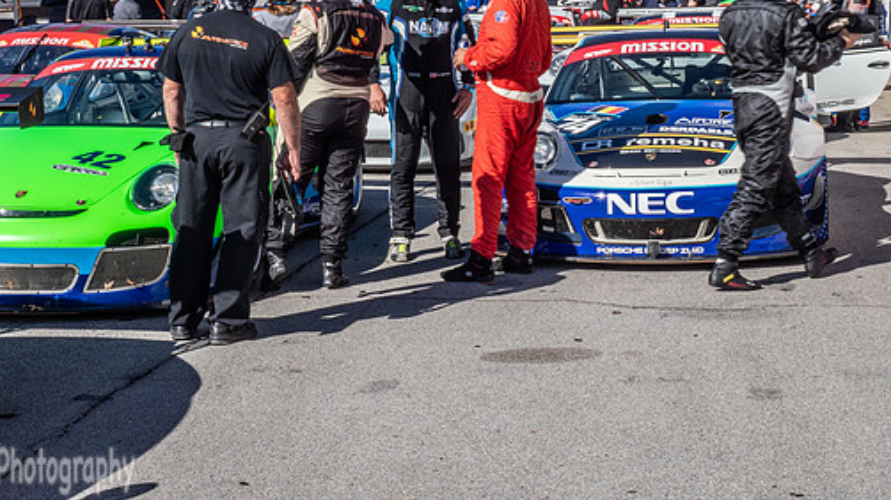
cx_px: 398
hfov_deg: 29.0
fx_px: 1724
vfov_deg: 16.4
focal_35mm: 73
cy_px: 120
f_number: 22
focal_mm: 29
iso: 200
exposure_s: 1/60
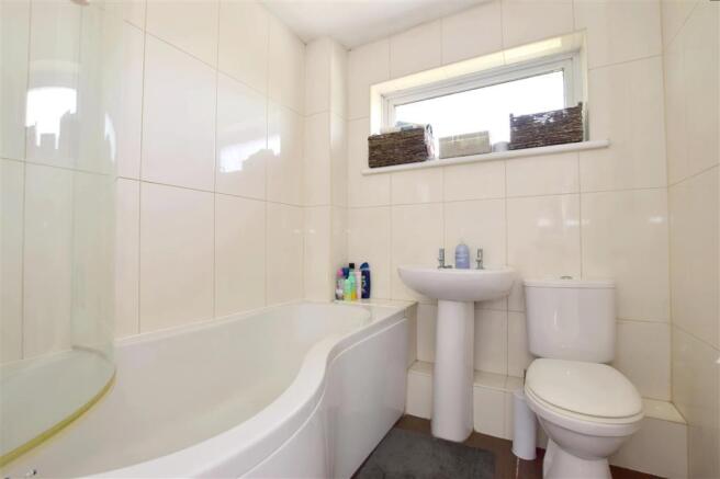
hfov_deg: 100.4
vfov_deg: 77.3
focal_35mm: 15
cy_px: 240
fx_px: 300
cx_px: 360
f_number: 11
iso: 400
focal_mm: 10
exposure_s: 1/15
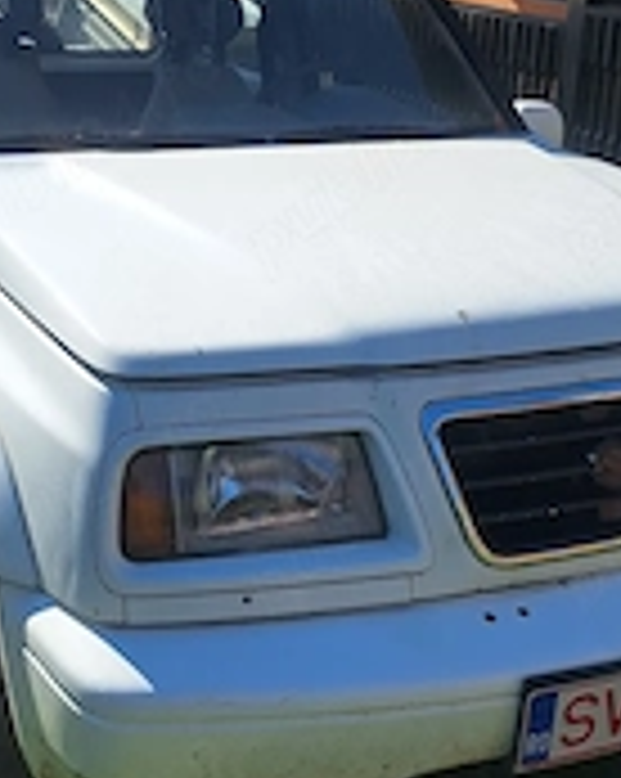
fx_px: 1197
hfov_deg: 29.0
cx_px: 234
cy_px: 229
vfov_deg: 35.5
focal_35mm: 52
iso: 40
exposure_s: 1/3115
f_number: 1.8
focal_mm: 5.54
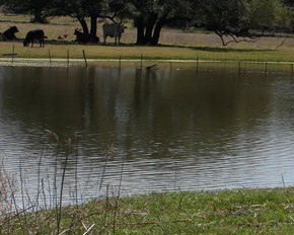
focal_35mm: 413
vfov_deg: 3.7
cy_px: 143
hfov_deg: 4.7
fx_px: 3594
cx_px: -146
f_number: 9
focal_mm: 60
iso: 200
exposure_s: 1/500
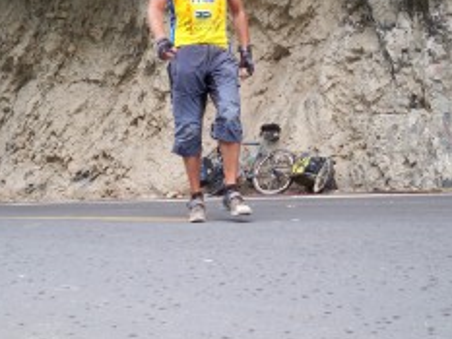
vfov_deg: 24.4
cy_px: 188
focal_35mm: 60
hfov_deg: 32.2
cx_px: 241
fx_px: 784
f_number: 3.1
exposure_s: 1/200
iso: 64
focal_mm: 6.3
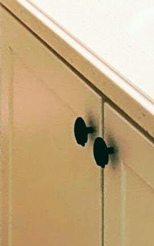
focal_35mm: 106
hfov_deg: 12.3
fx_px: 712
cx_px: 14
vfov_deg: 14.8
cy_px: -294
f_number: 2.2
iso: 66
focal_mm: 2.22
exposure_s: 1/40
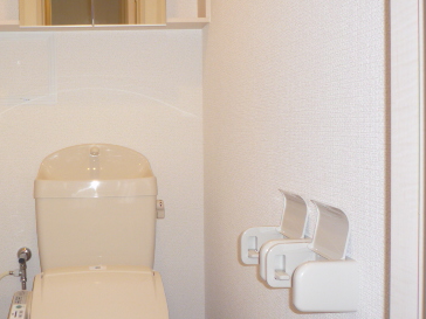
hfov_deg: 41.5
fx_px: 541
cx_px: 98
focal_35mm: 44
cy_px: 144
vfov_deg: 32.9
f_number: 2.8
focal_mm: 4.4
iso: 100
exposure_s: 1/30
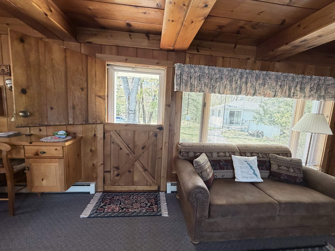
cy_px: 126
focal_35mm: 14
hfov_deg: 102.1
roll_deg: -2.7
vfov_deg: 85.7
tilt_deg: -6.5
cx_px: 168
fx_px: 135
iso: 400
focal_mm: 2.22
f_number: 2.2
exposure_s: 1/60
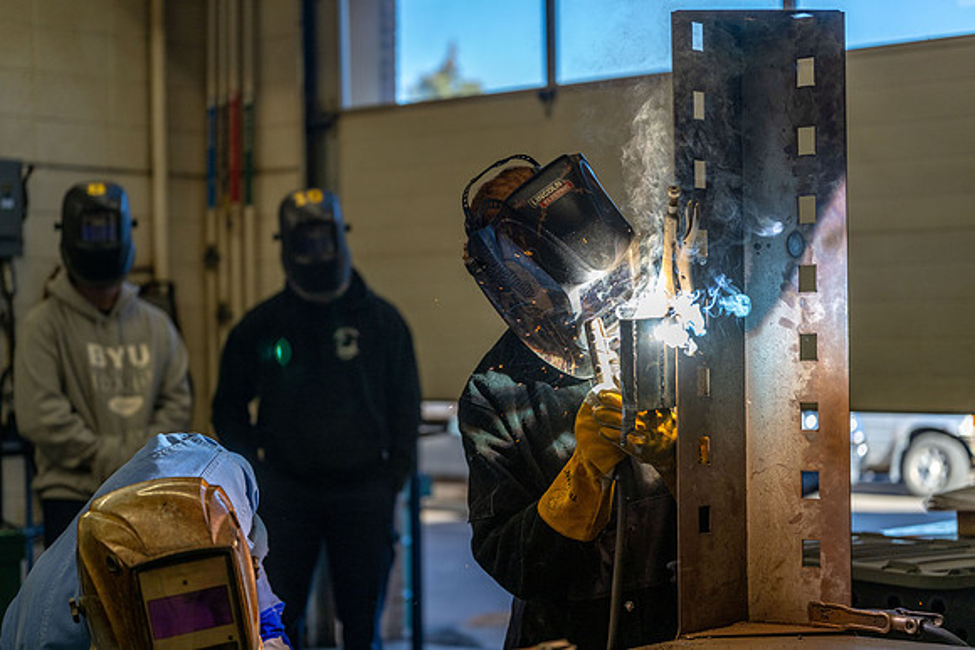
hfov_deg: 27.9
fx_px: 1962
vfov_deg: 18.8
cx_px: 488
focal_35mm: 72
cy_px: 325
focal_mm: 70
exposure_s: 1/800
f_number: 2.8
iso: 320
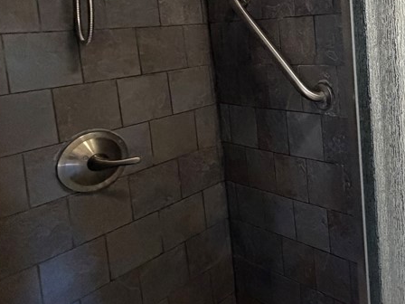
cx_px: 391
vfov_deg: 41.8
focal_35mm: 32
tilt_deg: -5.2
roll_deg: +3.3
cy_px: 52
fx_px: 374
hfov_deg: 48.3
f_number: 2.2
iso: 800
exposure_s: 1/60
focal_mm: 2.22
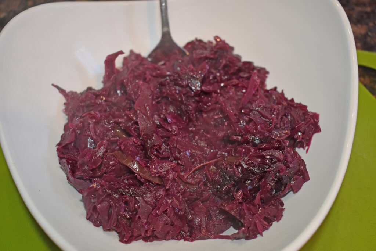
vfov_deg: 31.9
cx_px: 188
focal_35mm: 42
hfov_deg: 46.4
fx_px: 439
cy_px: 126
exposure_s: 1/60
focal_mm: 28
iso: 500
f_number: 4.2
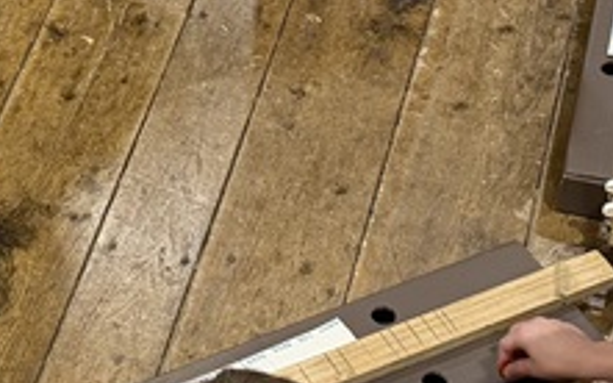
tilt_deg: -47.3
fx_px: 1971
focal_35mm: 118
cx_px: -42
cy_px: 261
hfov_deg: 17.2
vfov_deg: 11.1
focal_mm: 6.76
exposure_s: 1/60
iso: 640
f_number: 1.78
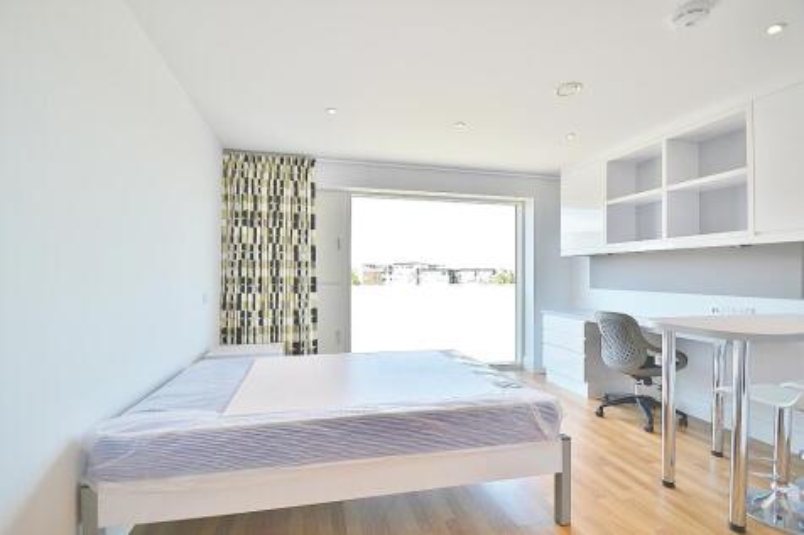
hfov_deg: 100.4
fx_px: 335
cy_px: 268
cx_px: 402
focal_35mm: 15
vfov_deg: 77.3
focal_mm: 10
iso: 100
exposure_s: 1/80
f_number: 4.5
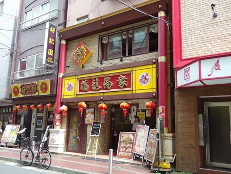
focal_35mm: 32
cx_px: 116
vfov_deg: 44.2
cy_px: 87
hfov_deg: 56.8
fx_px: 214
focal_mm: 6.8
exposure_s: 1/500
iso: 100
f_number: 1.9
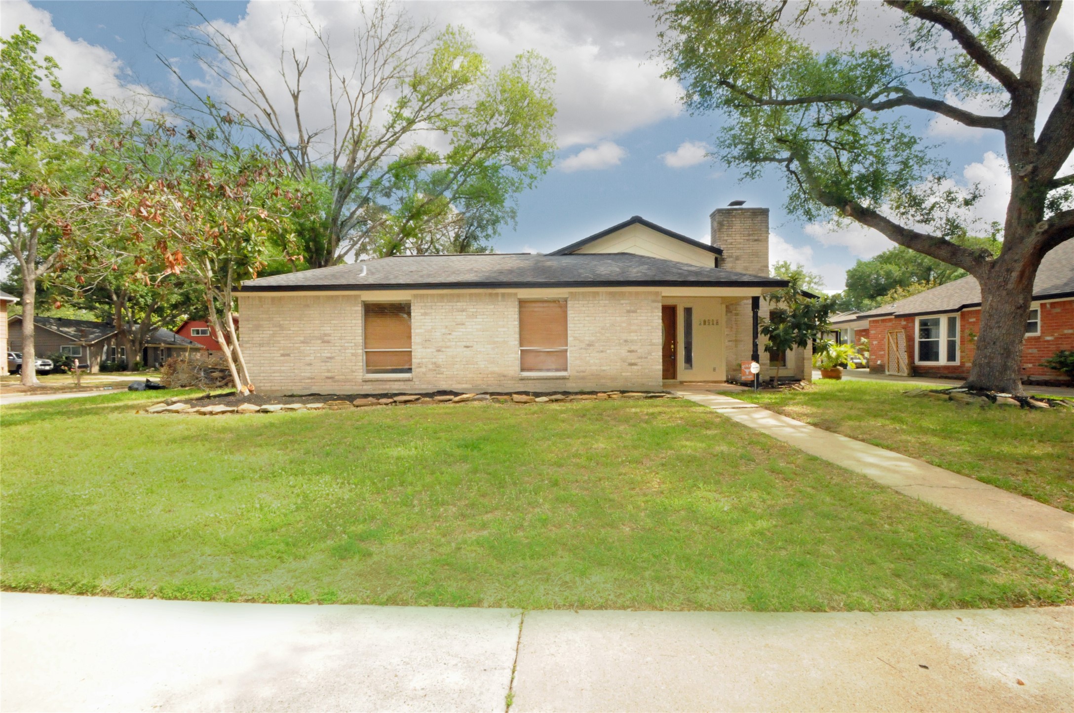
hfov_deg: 100.5
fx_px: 447
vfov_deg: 77.2
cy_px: 356
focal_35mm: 15
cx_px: 537
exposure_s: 1/250
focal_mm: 10
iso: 3200
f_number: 22
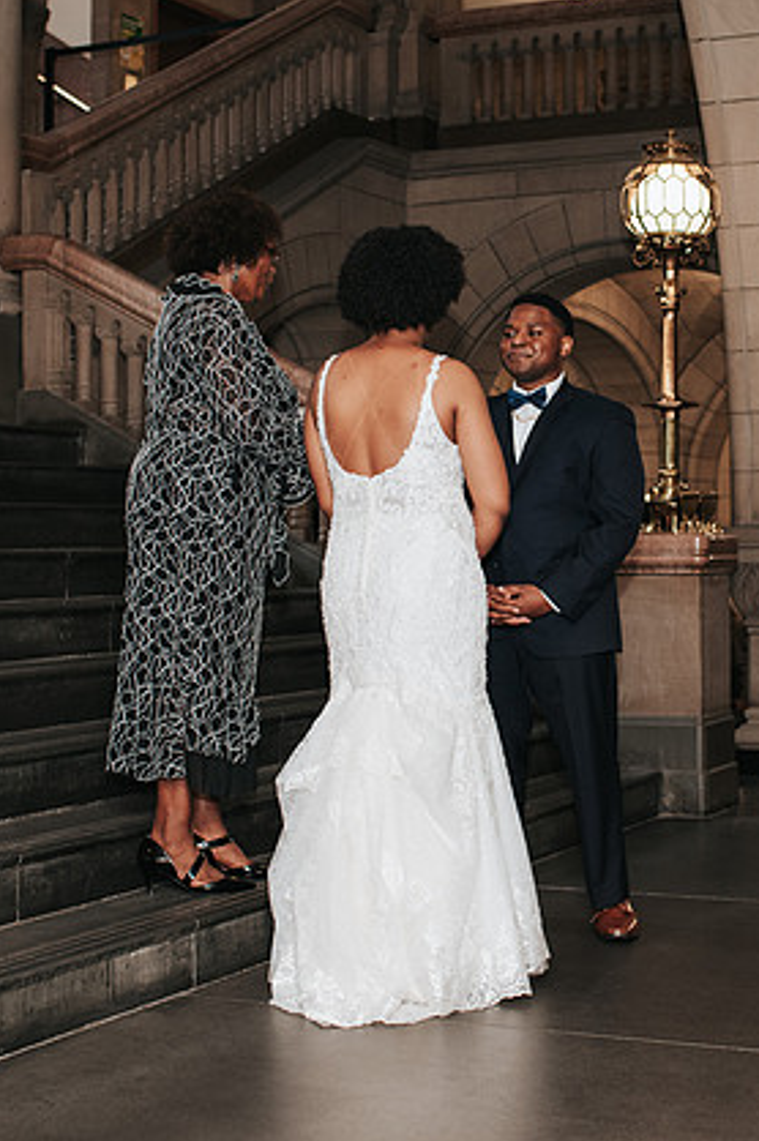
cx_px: 538
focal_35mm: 65
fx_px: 2059
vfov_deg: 31.0
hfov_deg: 20.8
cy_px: 522
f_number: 3.2
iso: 1000
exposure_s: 1/125
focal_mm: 35
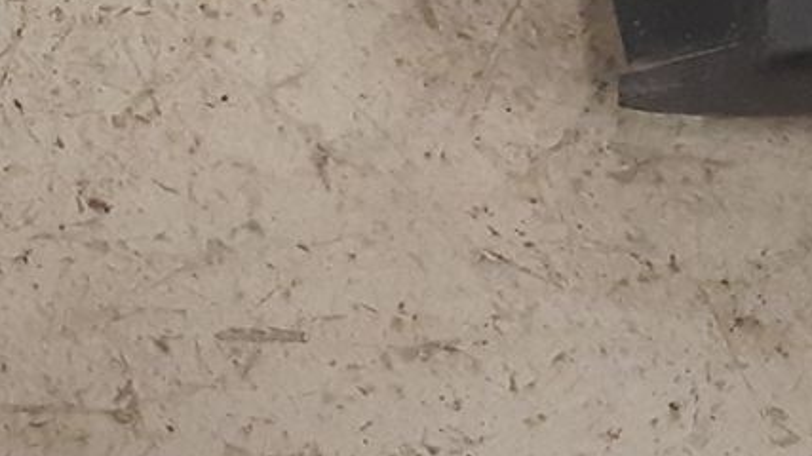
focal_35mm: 136
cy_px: -268
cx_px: -276
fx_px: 2928
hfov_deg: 15.0
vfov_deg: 8.7
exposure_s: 1/50
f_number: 1.7
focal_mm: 3.93
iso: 250
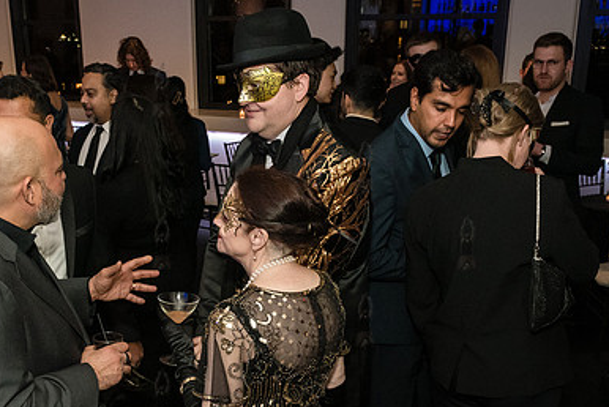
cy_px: 317
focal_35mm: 47
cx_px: 252
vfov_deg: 28.2
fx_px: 796
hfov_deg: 41.7
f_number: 5
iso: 5000
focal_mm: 24
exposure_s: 1/160
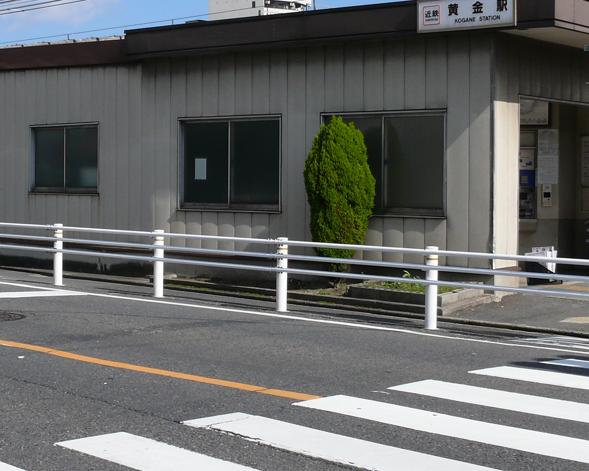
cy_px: 208
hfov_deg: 19.6
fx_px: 1691
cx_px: 160
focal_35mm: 97
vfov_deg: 15.9
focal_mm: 9.5
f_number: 6.3
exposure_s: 1/500
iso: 100
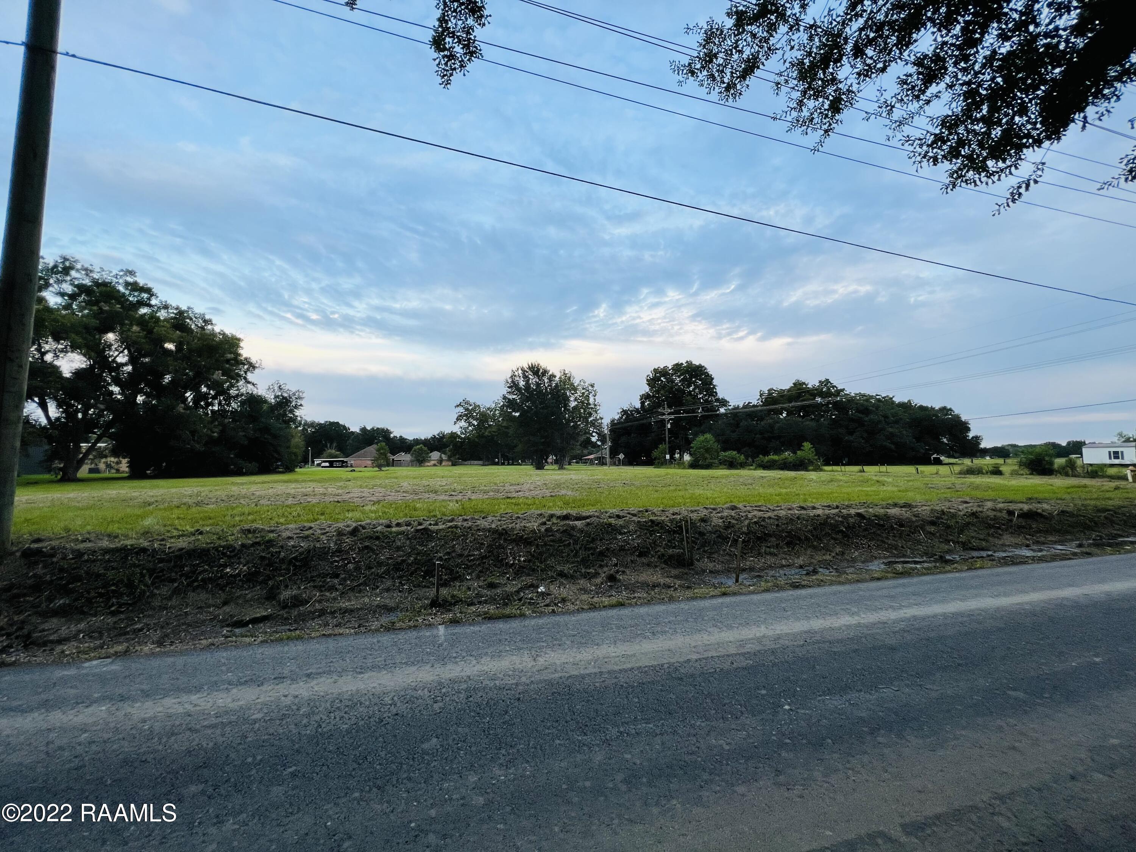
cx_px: 568
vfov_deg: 89.9
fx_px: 427
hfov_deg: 106.2
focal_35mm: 13
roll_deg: +0.5
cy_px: 426
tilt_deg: +4.4
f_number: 1.8
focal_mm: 1.57
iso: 32
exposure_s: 1/99
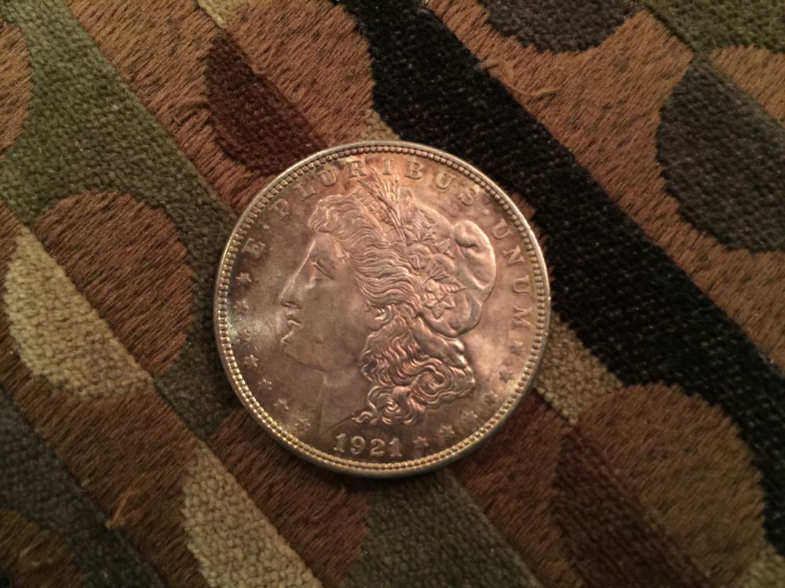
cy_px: 294
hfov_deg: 61.7
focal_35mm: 29
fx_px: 658
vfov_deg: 48.2
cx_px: 392
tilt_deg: -67.9
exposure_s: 1/4
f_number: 2.2
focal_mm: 4.15
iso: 64
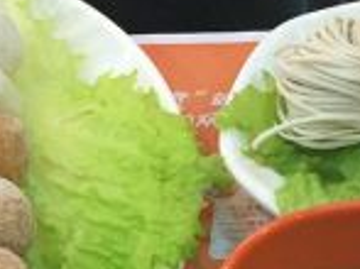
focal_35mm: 138
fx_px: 1434
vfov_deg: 10.7
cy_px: 133
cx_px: 132
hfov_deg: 14.3
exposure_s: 1/33
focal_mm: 4.15
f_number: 2.2
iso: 100
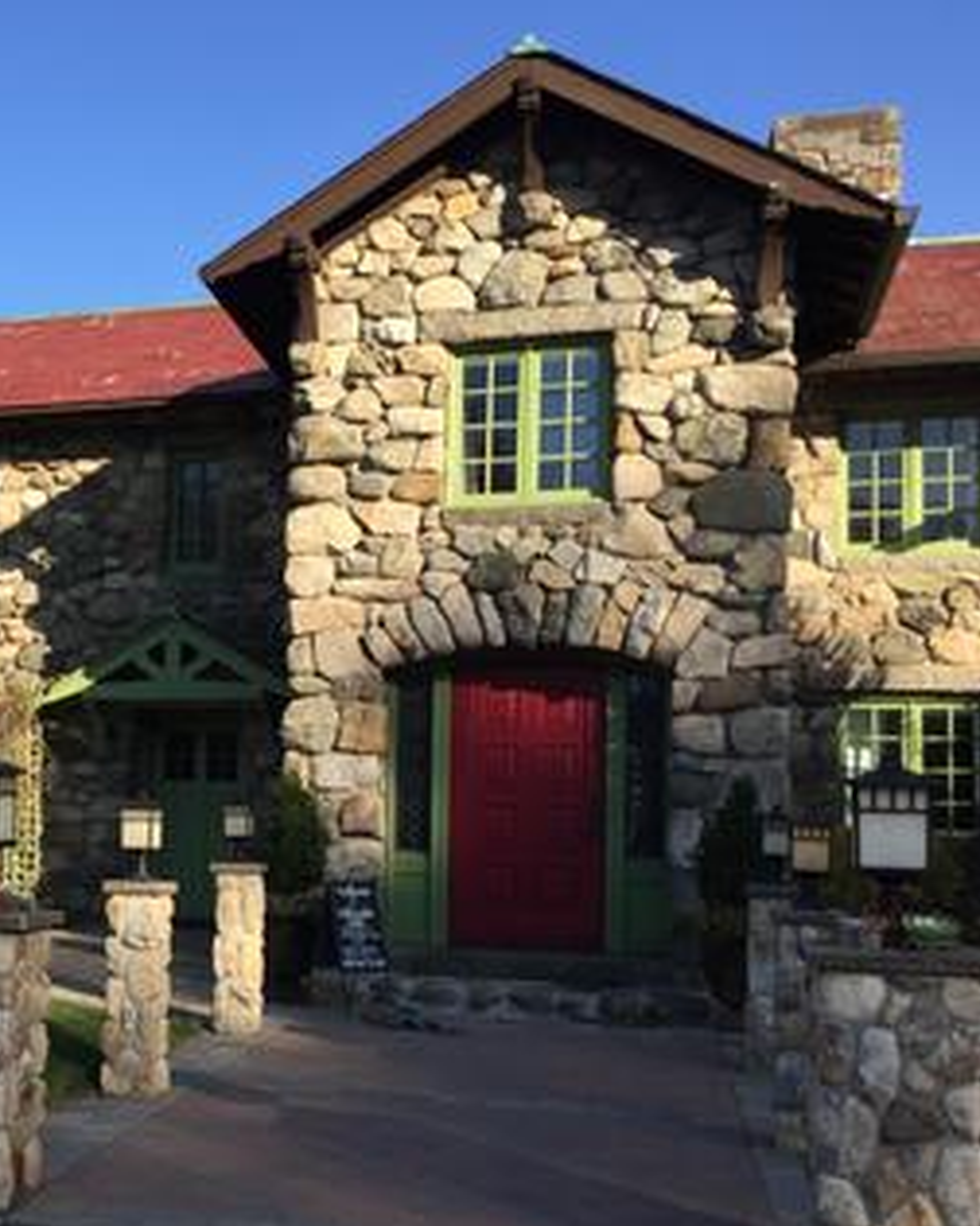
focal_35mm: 45
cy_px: 695
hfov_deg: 31.8
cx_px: 89
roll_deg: -0.1
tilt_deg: +6.9
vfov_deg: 41.1
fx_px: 1631
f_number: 2.2
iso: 32
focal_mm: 4.15
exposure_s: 1/1130
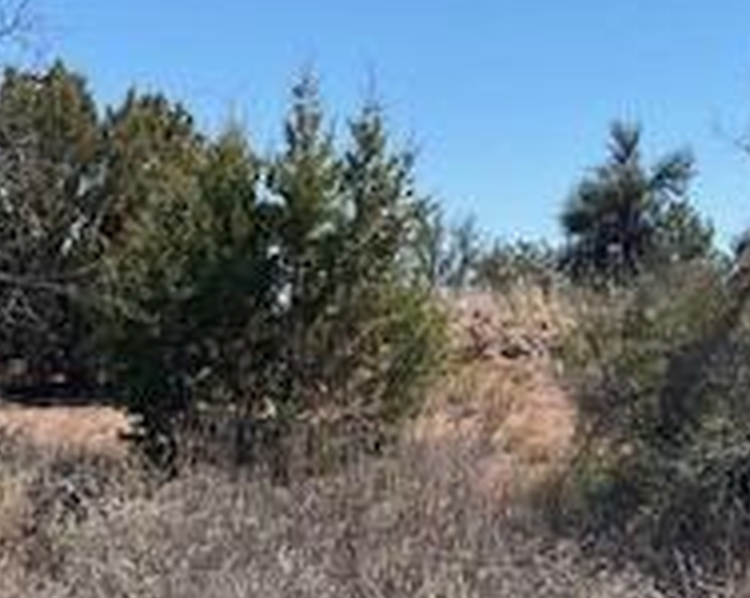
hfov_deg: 20.4
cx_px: 574
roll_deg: -2.0
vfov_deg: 16.5
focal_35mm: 93
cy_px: 291
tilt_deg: +3.1
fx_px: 2062
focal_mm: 3.99
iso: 20
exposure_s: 1/1845
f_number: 1.8
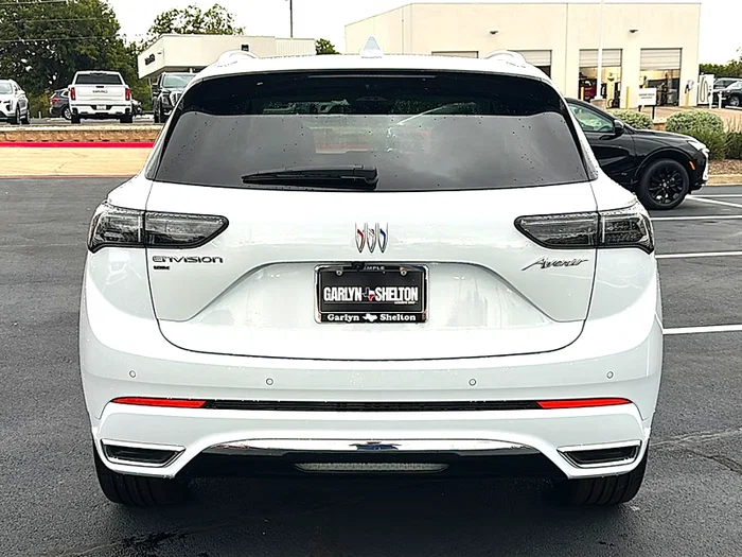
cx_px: 371
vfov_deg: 39.7
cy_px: 278
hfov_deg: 51.4
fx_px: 772
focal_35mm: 36
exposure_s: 1/192
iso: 64
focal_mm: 6.86
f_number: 1.78
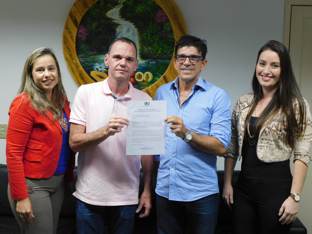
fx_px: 406
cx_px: 156
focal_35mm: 45
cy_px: 117
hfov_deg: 42.1
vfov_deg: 32.2
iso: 400
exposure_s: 1/30
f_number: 3.7
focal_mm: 8
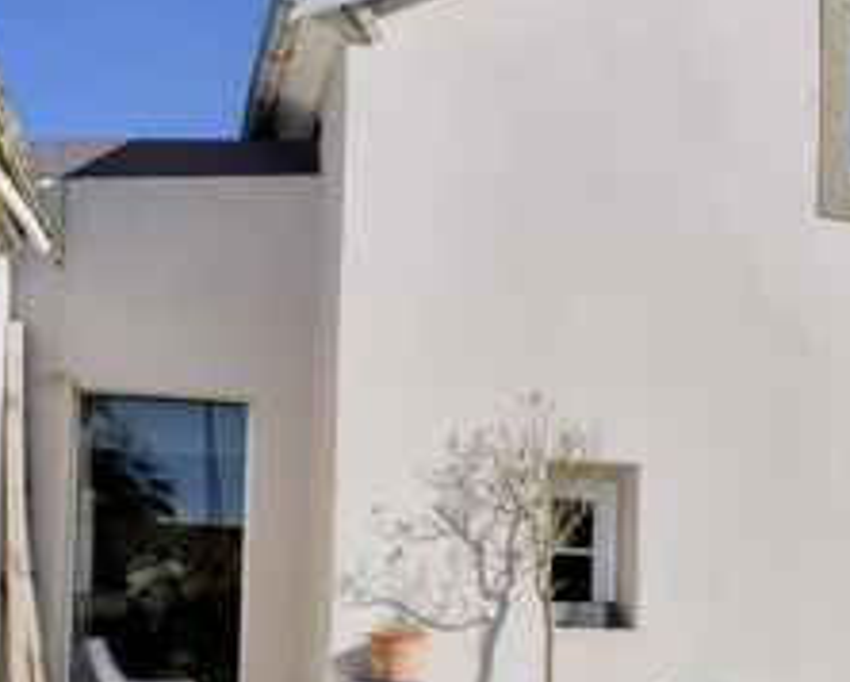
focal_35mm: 54
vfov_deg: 27.7
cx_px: 861
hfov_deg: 31.9
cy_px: 519
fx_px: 1360
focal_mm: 16
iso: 500
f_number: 8
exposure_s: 1/4000
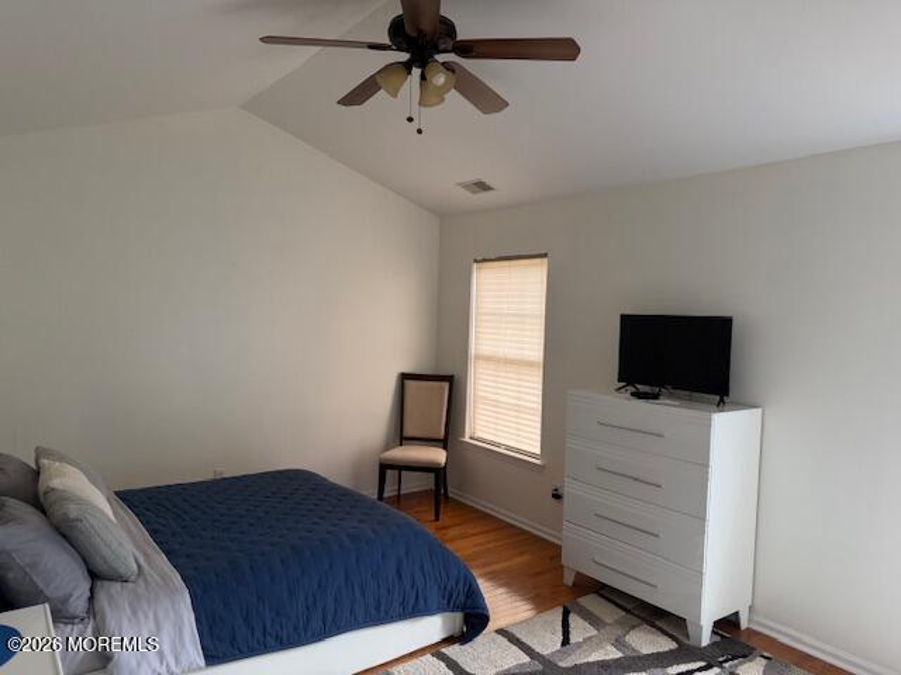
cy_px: 338
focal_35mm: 24
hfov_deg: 71.6
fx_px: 625
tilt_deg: -1.8
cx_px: 450
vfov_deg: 56.8
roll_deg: -2.3
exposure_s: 1/114
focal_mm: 6.76
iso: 200
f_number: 1.78
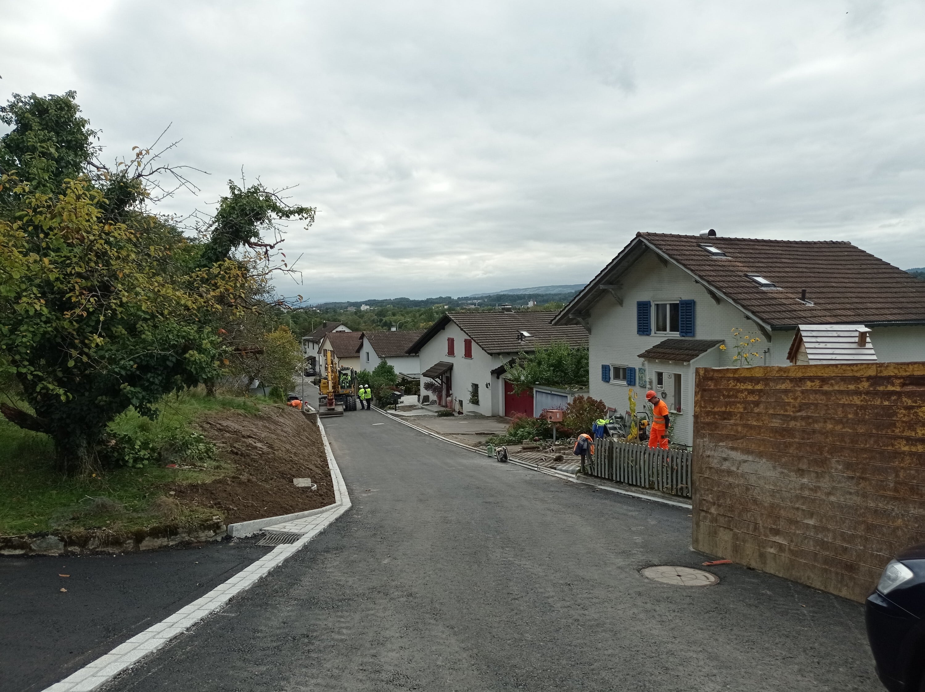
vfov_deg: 49.7
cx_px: 462
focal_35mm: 28
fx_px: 747
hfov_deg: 63.5
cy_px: 346
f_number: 1.79
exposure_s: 1/2283
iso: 104
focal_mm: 4.7
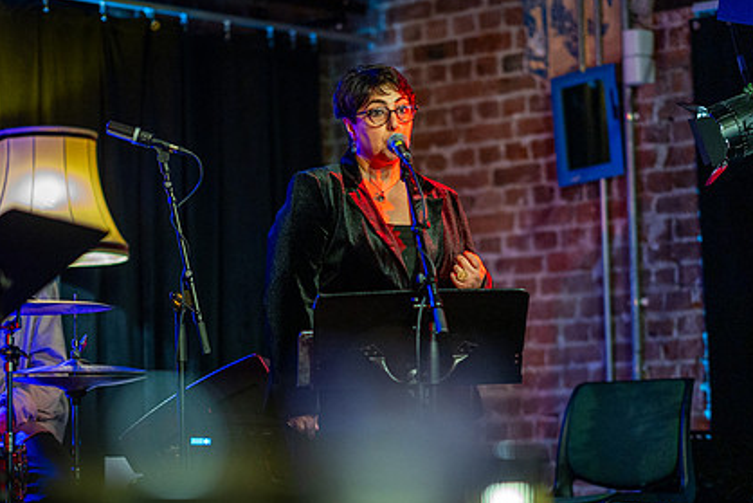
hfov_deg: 17.3
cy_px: 329
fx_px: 2469
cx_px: 432
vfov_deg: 11.6
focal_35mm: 118
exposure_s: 1/200
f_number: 1.4
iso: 2000
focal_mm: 85
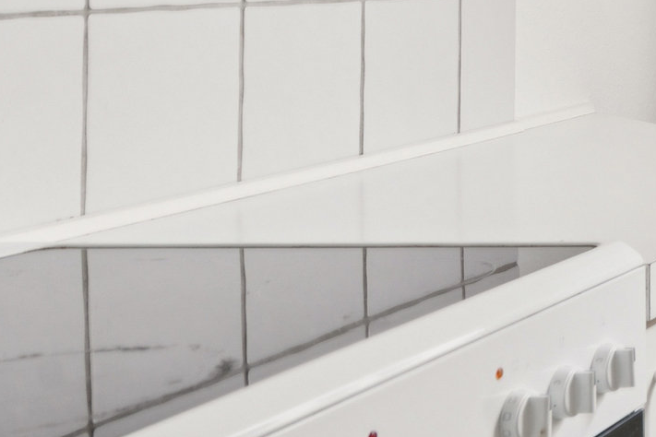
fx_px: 1385
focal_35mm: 76
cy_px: 26
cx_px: 1292
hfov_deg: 18.4
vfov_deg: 17.6
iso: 800
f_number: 7.1
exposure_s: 1/10
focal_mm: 18
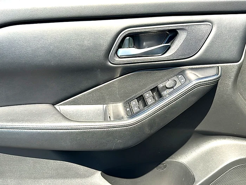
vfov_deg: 53.1
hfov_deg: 67.3
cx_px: 123
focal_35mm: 26
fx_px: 185
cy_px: 92
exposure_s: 1/768
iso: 80
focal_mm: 6.86
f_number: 1.78
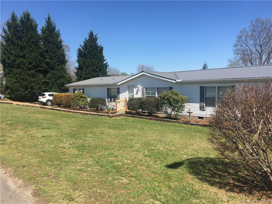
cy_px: 102
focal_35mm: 29
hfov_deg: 61.7
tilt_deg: -4.3
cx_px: 136
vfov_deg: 48.2
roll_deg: +0.9
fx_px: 228
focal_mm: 4.15
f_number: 2.2
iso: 25
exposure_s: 1/1603
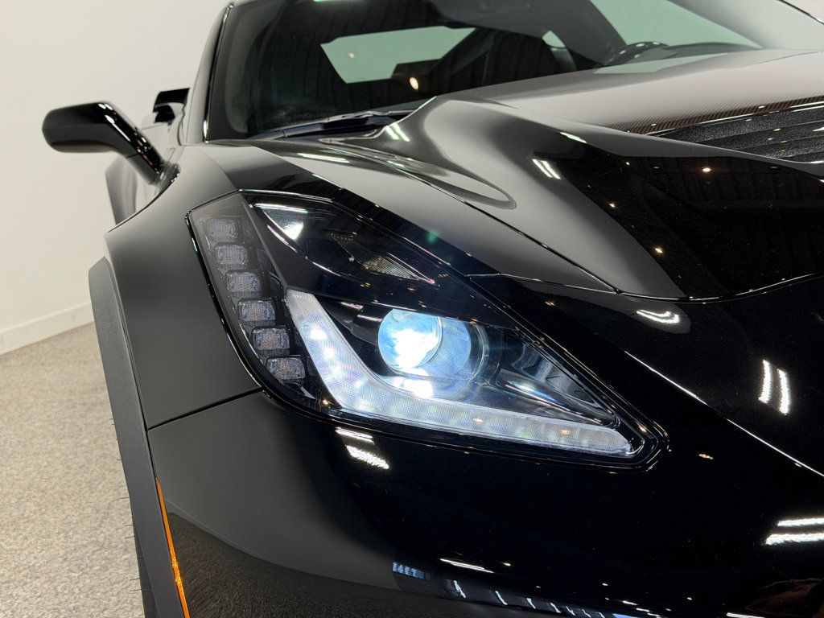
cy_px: 309
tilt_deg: -10.7
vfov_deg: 30.3
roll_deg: +7.1
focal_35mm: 48
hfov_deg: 39.7
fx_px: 1143
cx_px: 412
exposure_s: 1/164
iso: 64
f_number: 1.78
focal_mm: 6.76
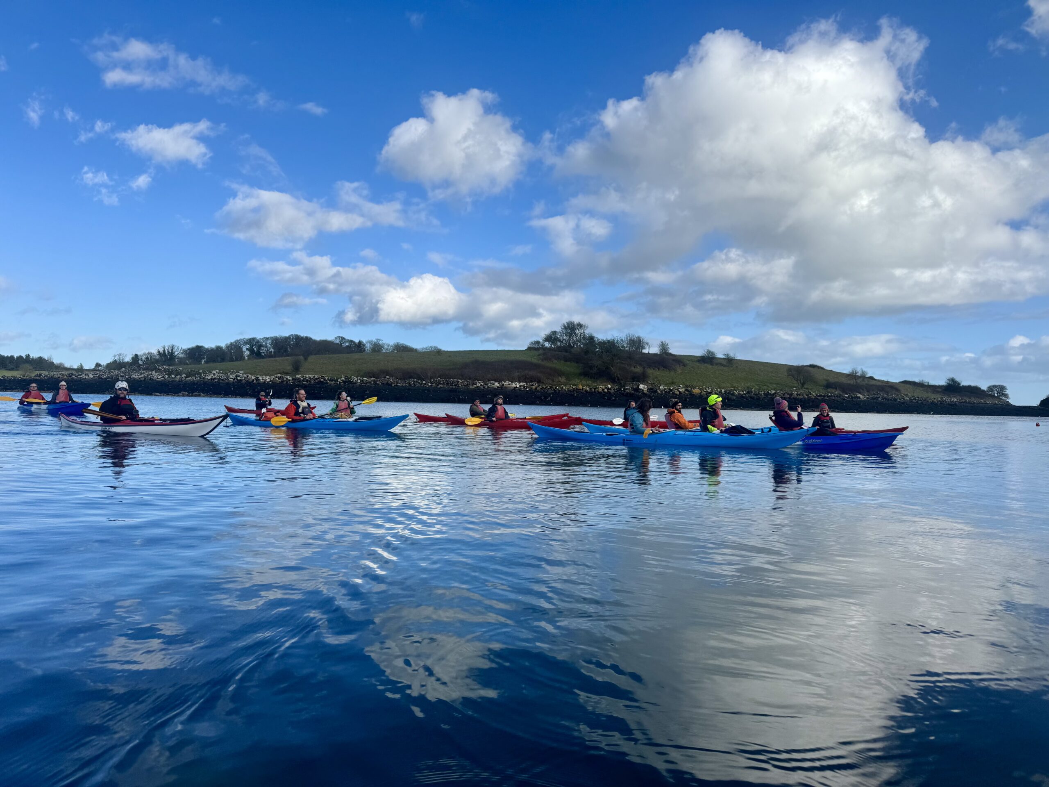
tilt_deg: +1.1
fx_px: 727
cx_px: 524
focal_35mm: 24
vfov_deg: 56.8
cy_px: 394
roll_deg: -1.3
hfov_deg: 71.6
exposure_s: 1/4608
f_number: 1.78
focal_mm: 6.76
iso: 80
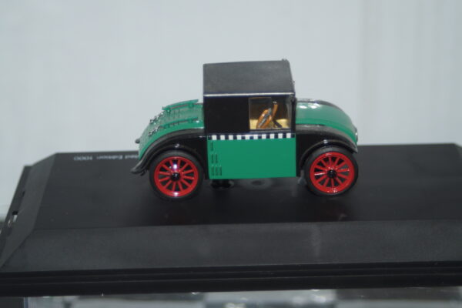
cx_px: 231
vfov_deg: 15.2
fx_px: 1155
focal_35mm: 90
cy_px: 154
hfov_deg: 22.6
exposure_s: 1/60
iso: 200
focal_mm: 60
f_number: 5.6
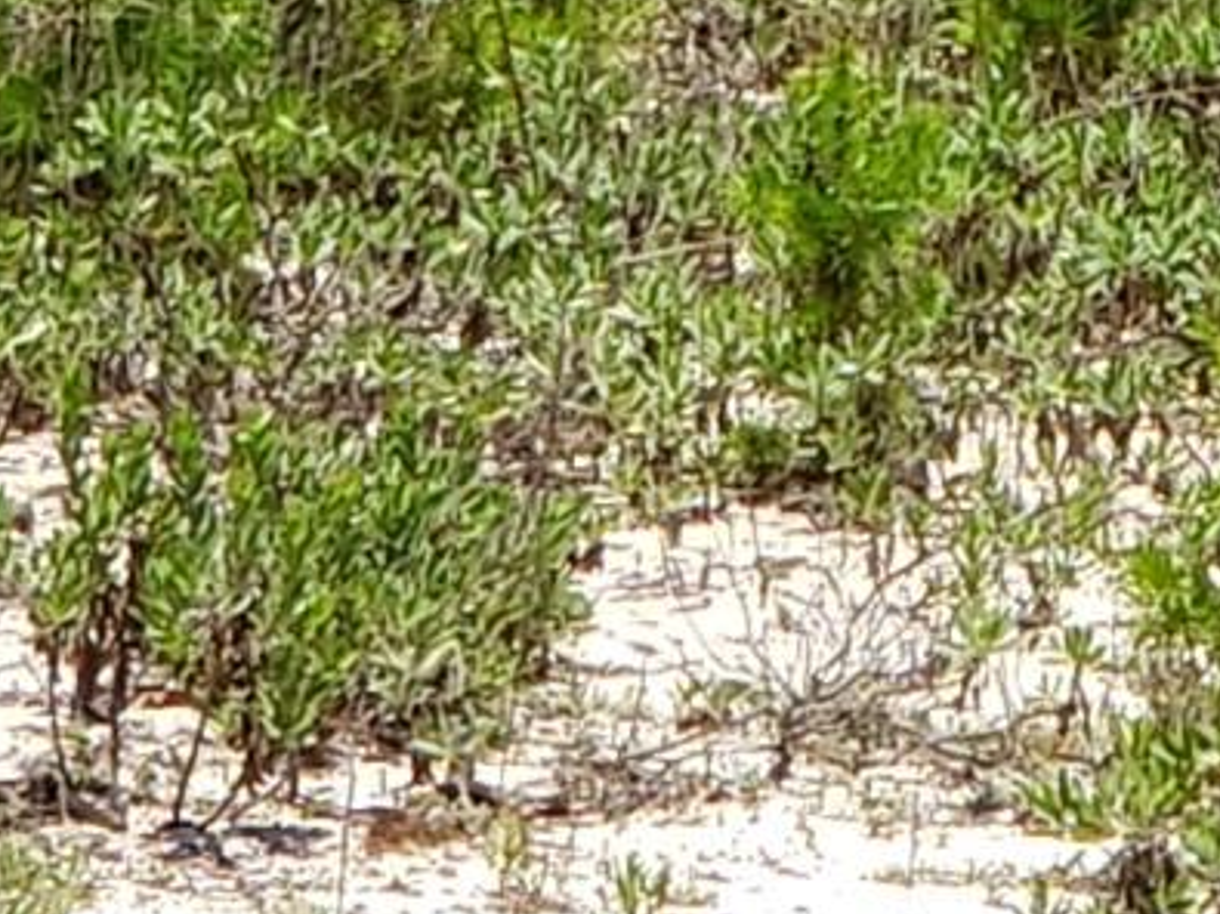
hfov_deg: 5.0
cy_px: -1229
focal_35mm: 395
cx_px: 1140
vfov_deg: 3.7
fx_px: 13917
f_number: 2.4
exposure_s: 1/591
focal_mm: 6
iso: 32
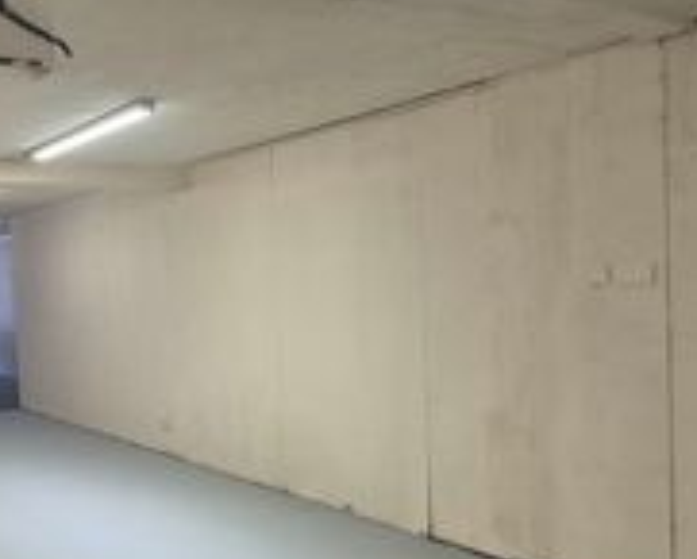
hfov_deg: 54.4
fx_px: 578
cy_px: 324
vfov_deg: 51.4
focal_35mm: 28
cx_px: 73
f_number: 2.2
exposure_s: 1/100
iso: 80
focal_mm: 1.74
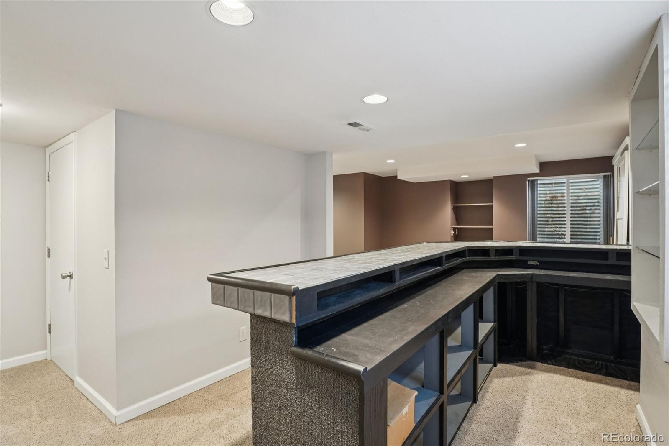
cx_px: 334
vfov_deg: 72.0
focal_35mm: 16
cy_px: 223
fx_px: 307
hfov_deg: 95.0
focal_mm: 11
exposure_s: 1/6
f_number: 8
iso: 800
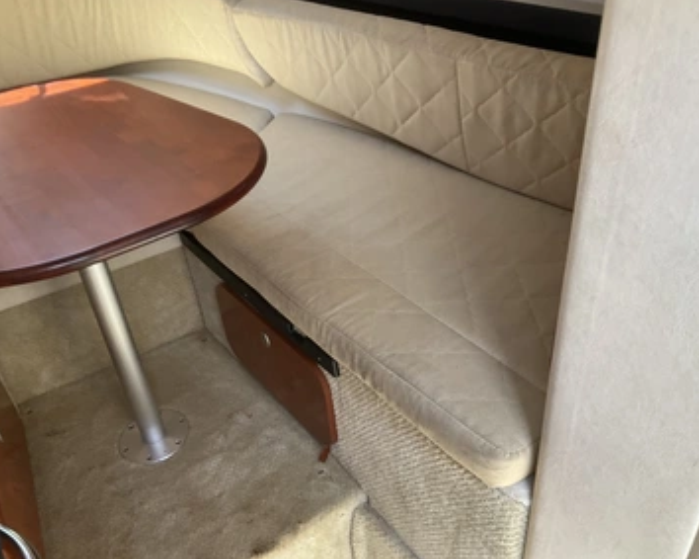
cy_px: 273
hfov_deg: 55.6
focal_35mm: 32
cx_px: 377
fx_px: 662
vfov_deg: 45.8
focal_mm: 3
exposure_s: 1/122
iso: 64
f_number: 1.8
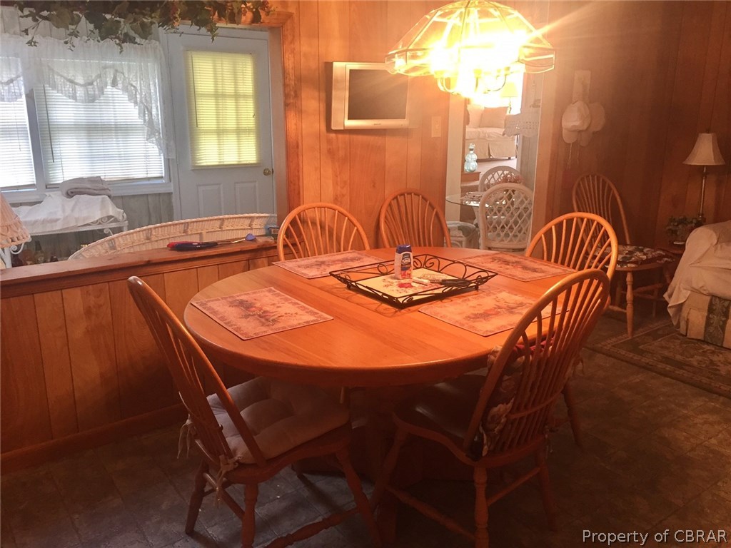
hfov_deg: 61.7
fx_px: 612
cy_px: 274
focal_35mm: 29
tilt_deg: -15.4
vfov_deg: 48.2
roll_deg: +0.4
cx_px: 366
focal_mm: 4.15
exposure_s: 1/30
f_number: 2.2
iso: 125
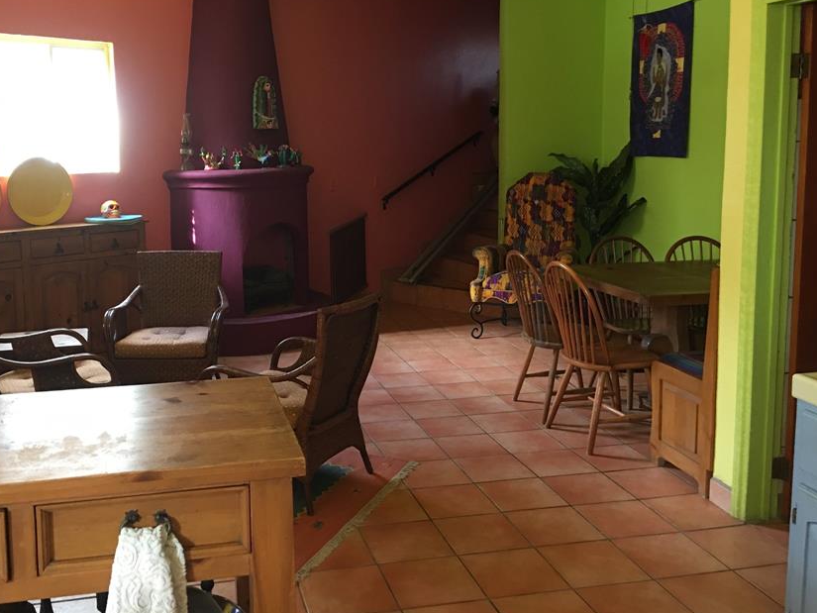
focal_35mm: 36
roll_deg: +0.7
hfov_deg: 51.1
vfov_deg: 39.5
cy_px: 240
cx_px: 338
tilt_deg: -5.3
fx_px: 850
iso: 80
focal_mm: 4.15
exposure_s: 1/10
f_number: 2.2
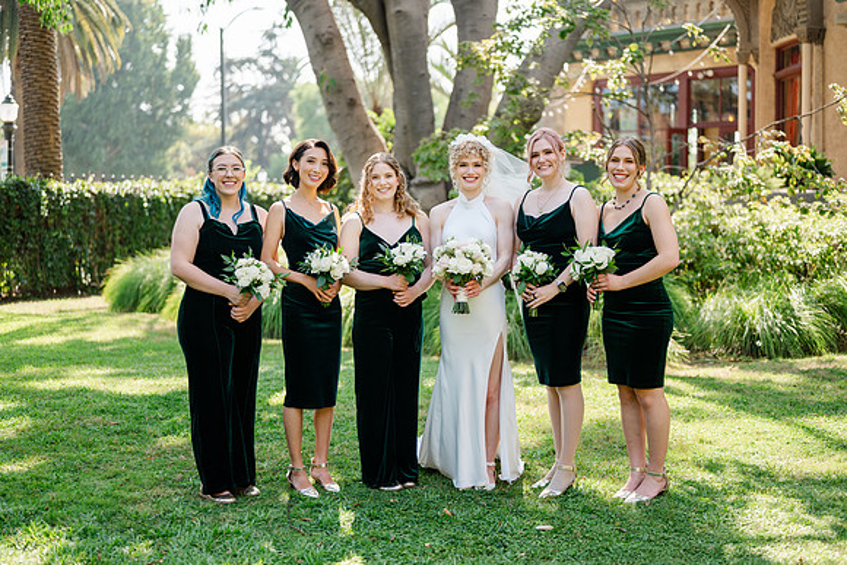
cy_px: 282
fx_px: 1177
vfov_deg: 27.0
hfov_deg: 39.6
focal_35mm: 50
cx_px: 424
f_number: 1.8
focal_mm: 50
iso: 64
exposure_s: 1/800
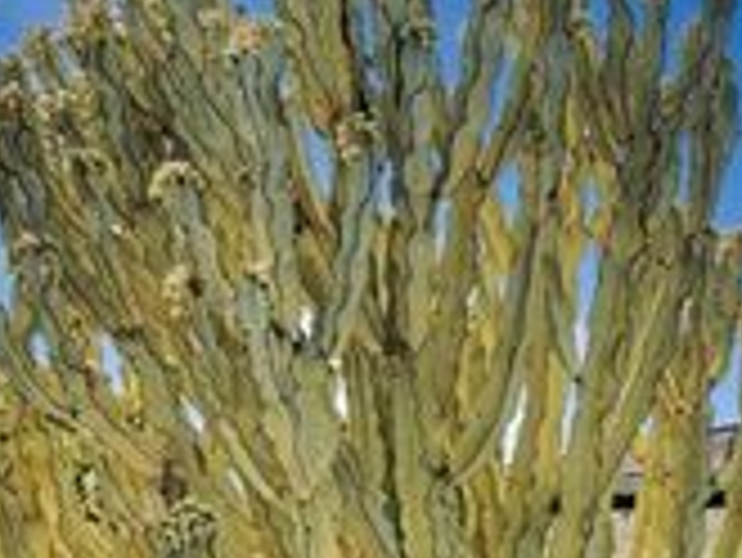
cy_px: 1066
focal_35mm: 101
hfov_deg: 18.0
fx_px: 2167
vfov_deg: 13.0
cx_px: 994
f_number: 6.3
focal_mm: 13
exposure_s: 1/400
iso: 100
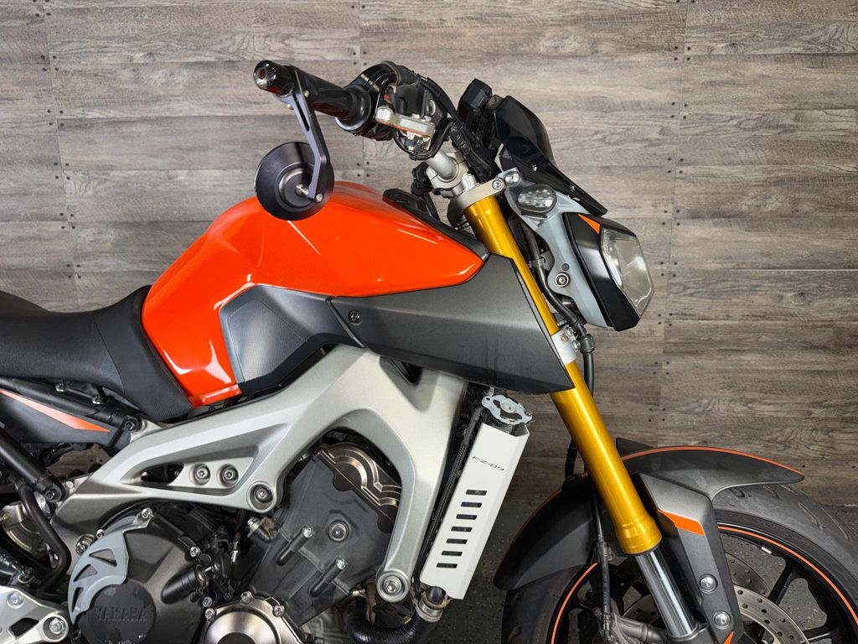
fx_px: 595
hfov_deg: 71.6
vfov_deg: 56.8
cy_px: 322
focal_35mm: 24
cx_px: 429
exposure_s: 1/34
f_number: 1.78
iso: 50
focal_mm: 6.76
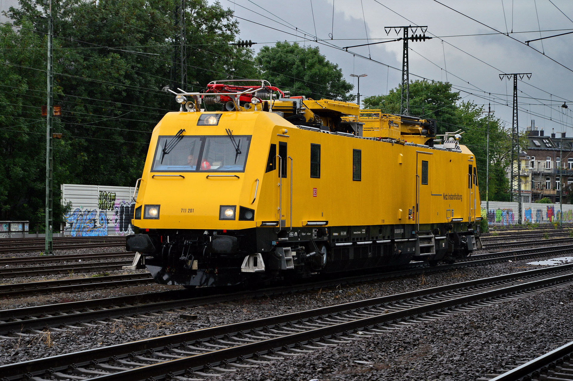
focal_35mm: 105
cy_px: 190
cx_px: 286
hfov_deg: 19.5
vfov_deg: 13.0
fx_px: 1670
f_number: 8
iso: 400
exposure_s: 1/500
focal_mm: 70
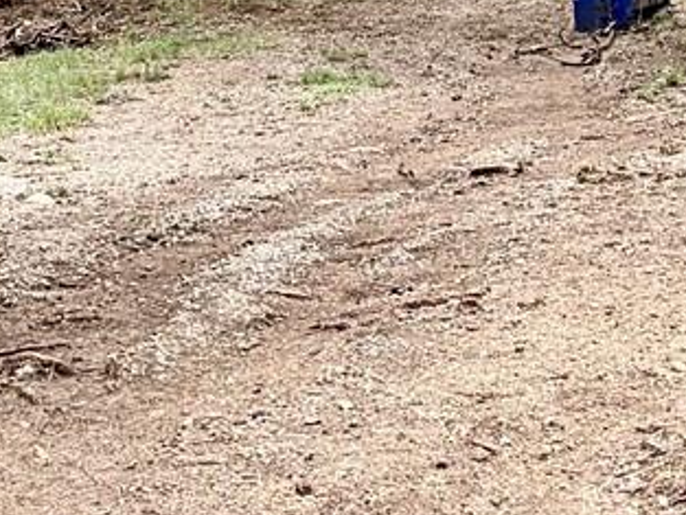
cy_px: -565
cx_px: 616
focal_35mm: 133
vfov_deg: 10.2
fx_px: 2637
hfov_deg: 14.7
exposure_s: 1/1239
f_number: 1.6
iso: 64
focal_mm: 5.96
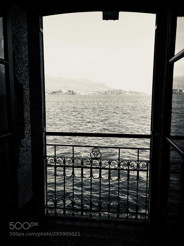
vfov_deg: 61.7
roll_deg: +0.0
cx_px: 92
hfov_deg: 48.2
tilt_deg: -7.6
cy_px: 123
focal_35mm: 29
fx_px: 206
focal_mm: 4.15
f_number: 2.2
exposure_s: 1/1221
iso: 25
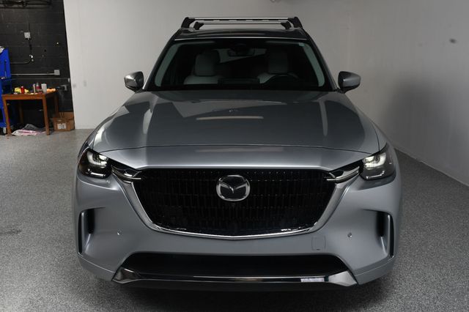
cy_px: 156
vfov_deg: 38.8
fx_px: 443
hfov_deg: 55.8
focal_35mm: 34
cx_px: 234
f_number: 13
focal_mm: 23
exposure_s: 1/160
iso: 100
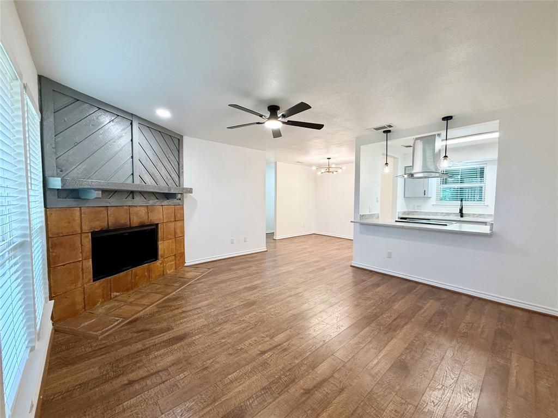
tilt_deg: -2.5
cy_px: 209
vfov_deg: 85.7
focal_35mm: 14
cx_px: 279
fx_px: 226
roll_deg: -0.8
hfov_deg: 102.1
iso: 160
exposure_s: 1/120
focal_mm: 2.22
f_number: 2.2
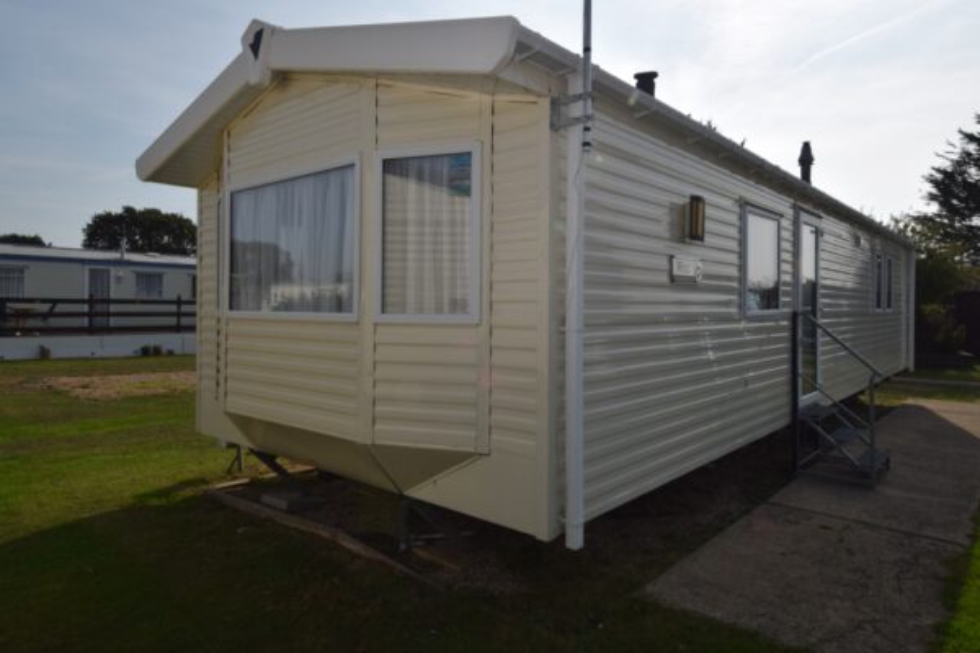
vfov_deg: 59.5
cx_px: 490
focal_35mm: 21
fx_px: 572
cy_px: 326
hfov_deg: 81.2
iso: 100
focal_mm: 14
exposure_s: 1/200
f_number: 13
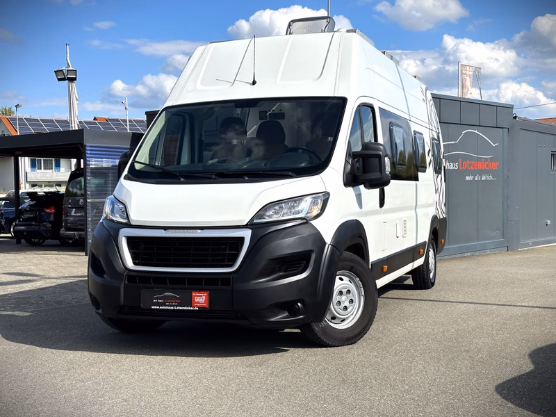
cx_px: 278
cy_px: 208
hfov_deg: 39.7
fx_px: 771
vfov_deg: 30.3
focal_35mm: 48
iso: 64
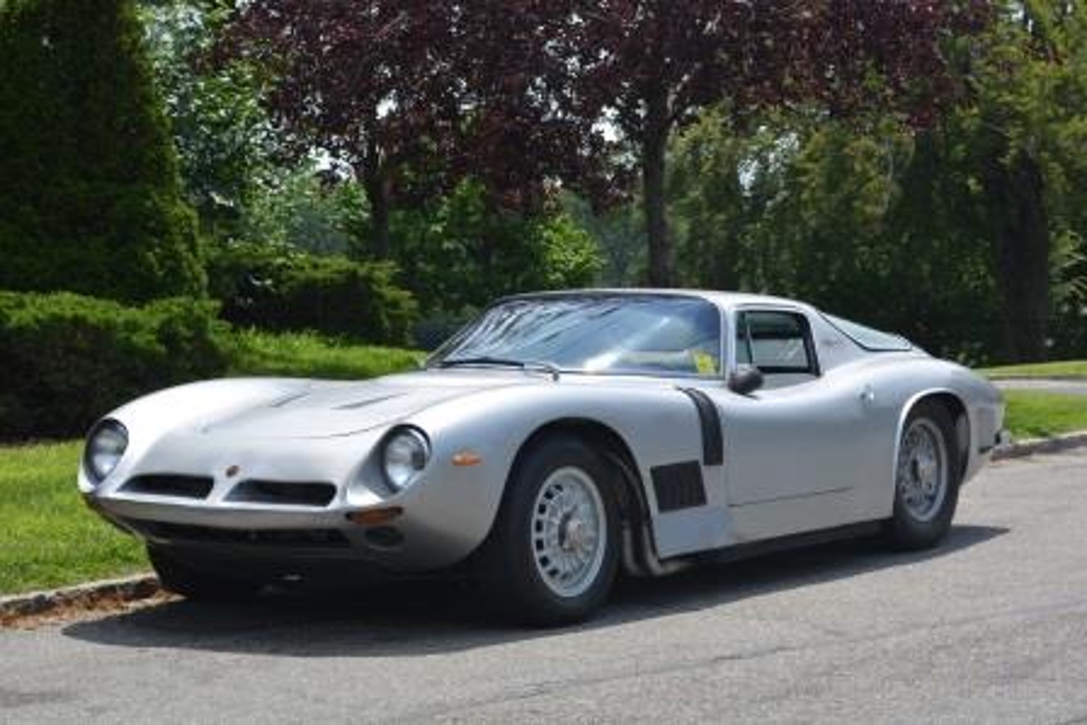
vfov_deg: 16.6
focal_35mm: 82
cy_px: 362
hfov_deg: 24.6
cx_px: 544
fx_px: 2492
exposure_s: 1/250
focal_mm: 55
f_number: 8
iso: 100
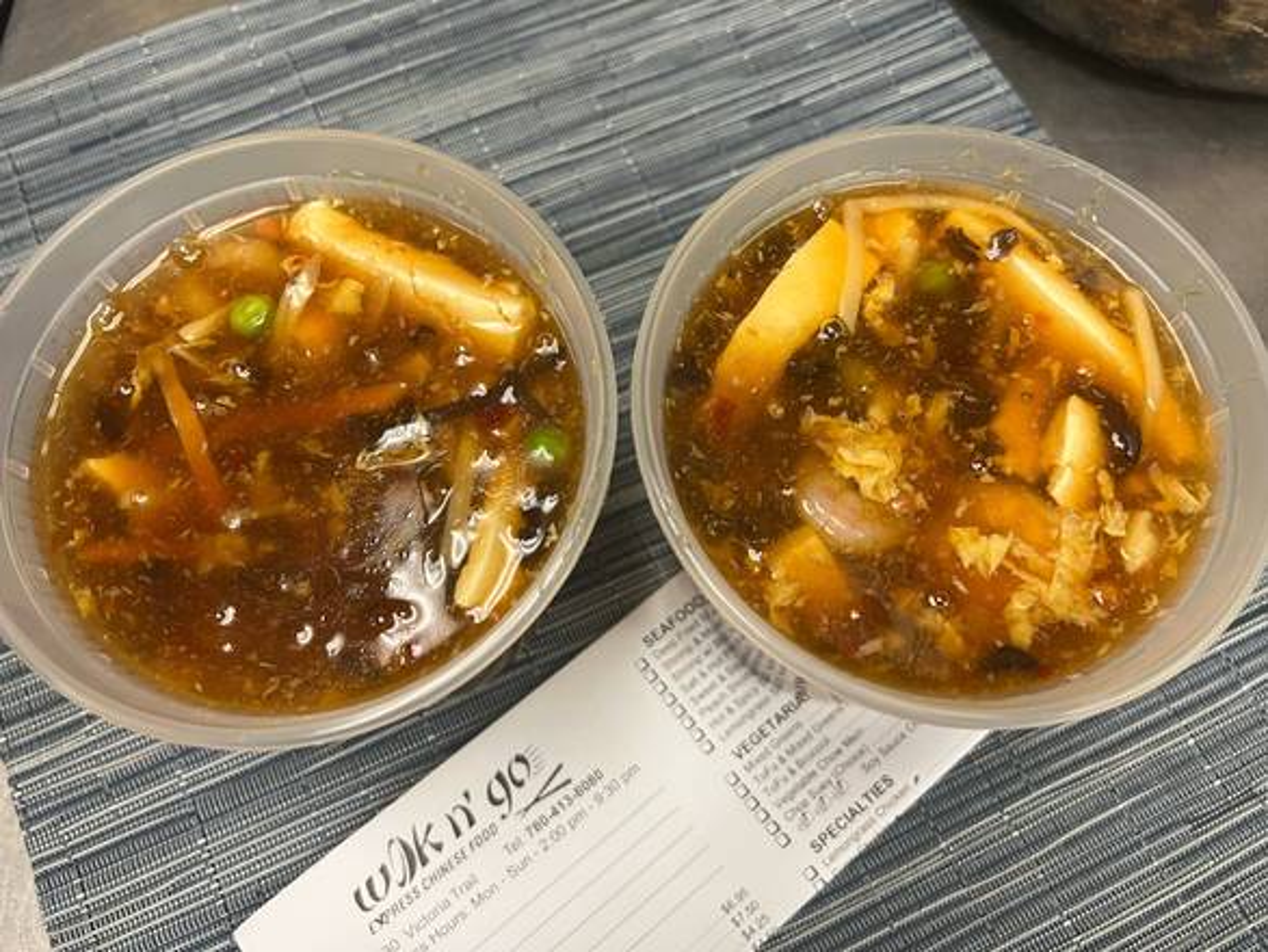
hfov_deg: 67.3
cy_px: 476
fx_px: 953
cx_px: 634
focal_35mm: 26
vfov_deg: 53.1
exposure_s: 1/60
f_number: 1.5
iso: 160
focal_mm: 5.7
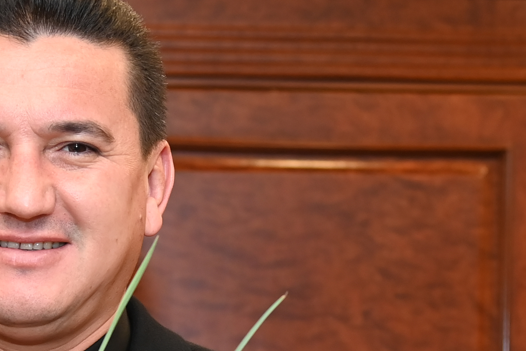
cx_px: 10
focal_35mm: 125
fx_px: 1826
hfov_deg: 16.1
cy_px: 440
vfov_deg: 10.7
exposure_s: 1/250
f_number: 4
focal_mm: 44
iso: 1000
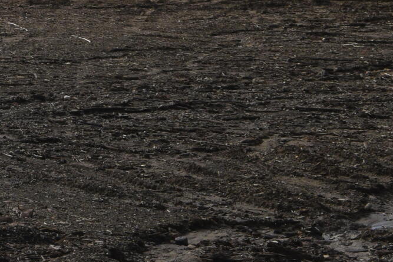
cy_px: -326
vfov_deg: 5.6
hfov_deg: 8.3
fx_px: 2578
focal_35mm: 236
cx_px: -408
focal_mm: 35
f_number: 13
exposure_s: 1/640
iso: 200
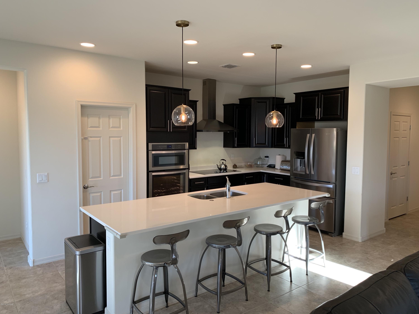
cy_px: 157
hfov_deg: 67.3
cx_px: 210
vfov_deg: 53.1
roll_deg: -0.9
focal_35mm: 26
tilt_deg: -3.5
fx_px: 315
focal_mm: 4.25
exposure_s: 1/60
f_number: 1.8
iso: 64
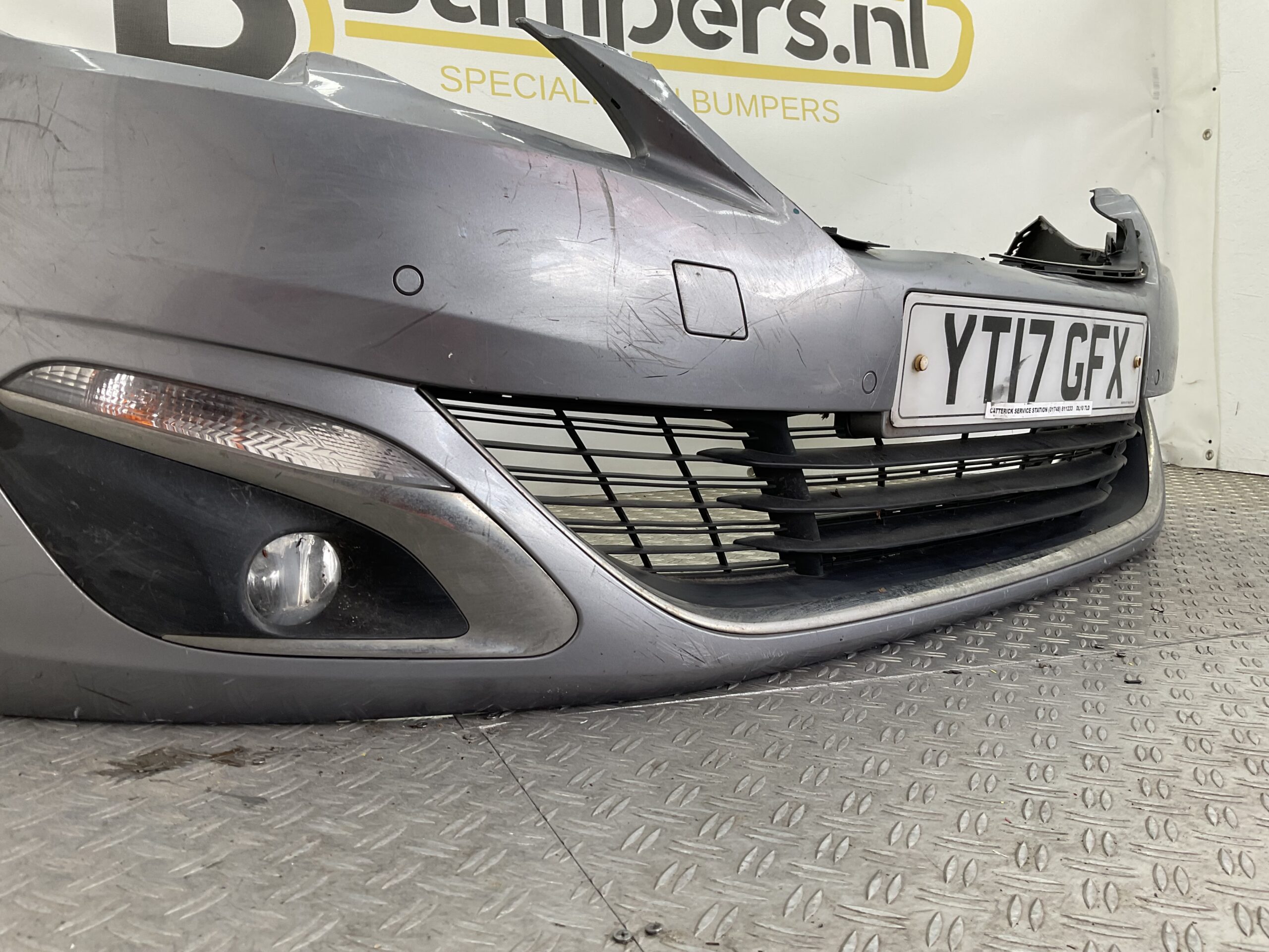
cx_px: 634
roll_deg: -1.5
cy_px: 476
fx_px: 1063
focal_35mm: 29
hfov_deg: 61.7
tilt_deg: -6.7
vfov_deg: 48.2
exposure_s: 1/120
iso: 25
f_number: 1.8
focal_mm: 3
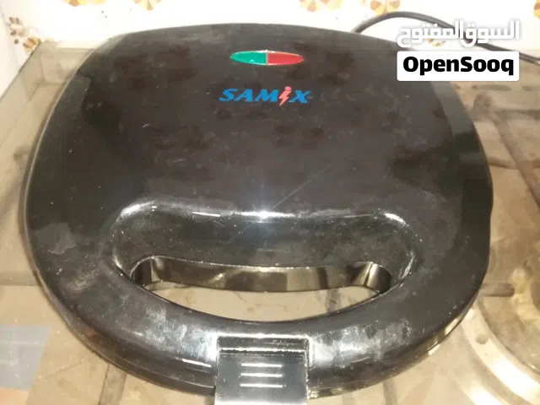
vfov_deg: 45.4
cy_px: 202
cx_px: 270
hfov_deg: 58.4
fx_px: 484
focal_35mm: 31
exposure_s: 1/25
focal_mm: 3.3
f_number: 2.2
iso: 250
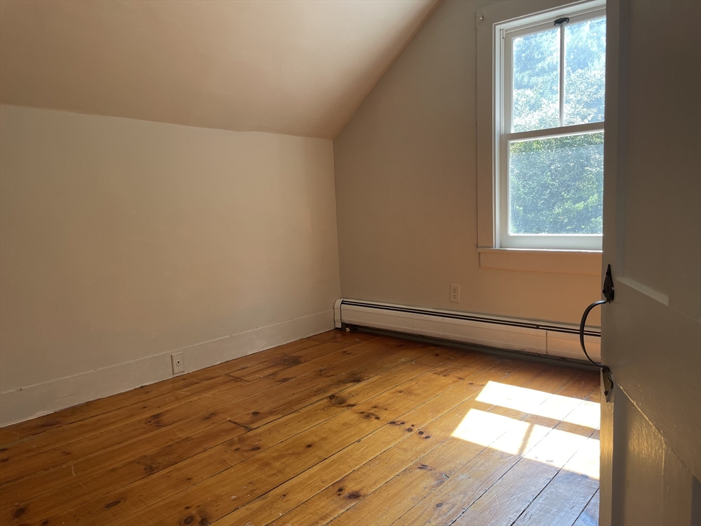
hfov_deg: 67.3
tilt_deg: -5.1
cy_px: 263
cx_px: 350
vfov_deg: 53.1
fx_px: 527
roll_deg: +2.2
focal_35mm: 26
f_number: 1.6
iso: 50
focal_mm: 4.2
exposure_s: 1/121
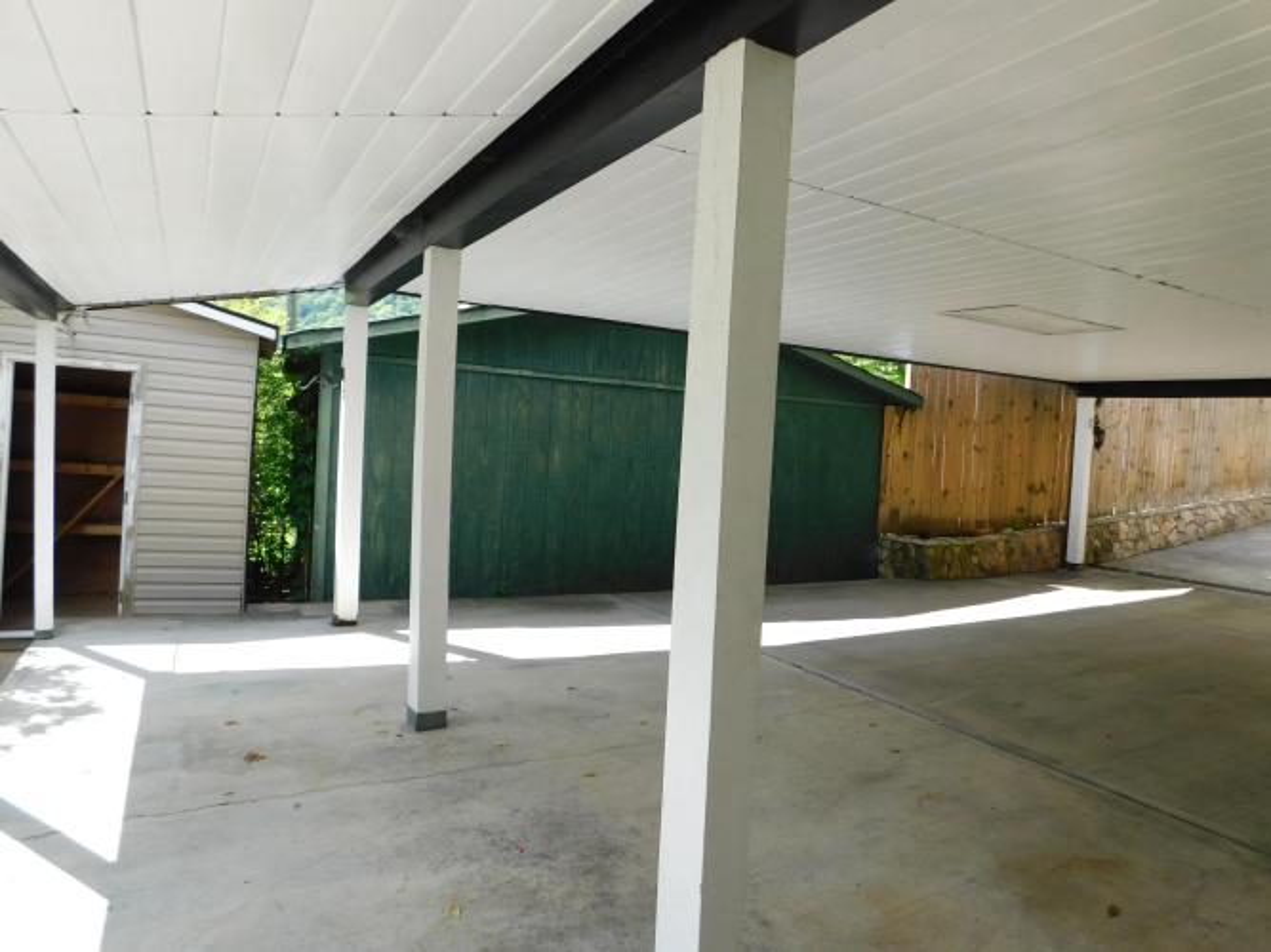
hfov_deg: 73.9
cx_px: 636
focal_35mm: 23
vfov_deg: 58.9
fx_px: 844
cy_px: 476
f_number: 3
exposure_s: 1/320
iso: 125
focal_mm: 4
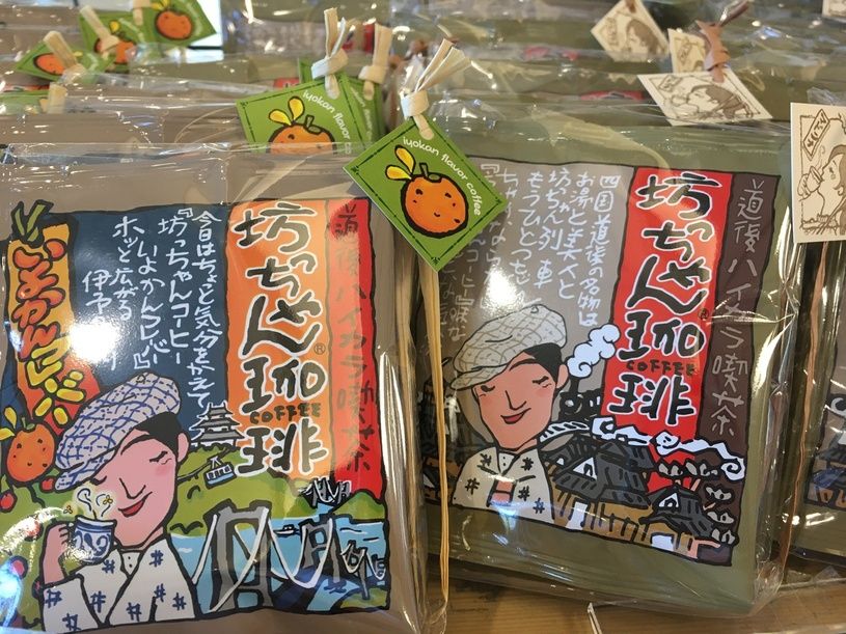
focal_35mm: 29
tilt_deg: -28.6
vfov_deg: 48.2
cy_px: 317
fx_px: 709
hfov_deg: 61.7
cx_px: 423
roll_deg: -0.5
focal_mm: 4.15
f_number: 2.2
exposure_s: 1/30
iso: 40
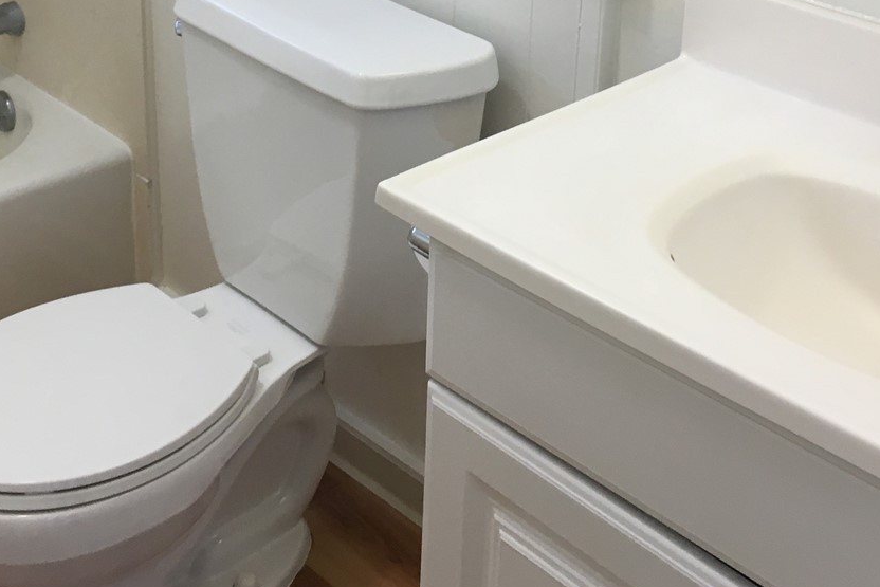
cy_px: 18
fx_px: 1418
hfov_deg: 34.5
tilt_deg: -19.4
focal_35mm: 58
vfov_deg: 22.6
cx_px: 400
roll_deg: -1.2
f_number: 2.2
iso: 32
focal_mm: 4.15
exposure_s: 1/30
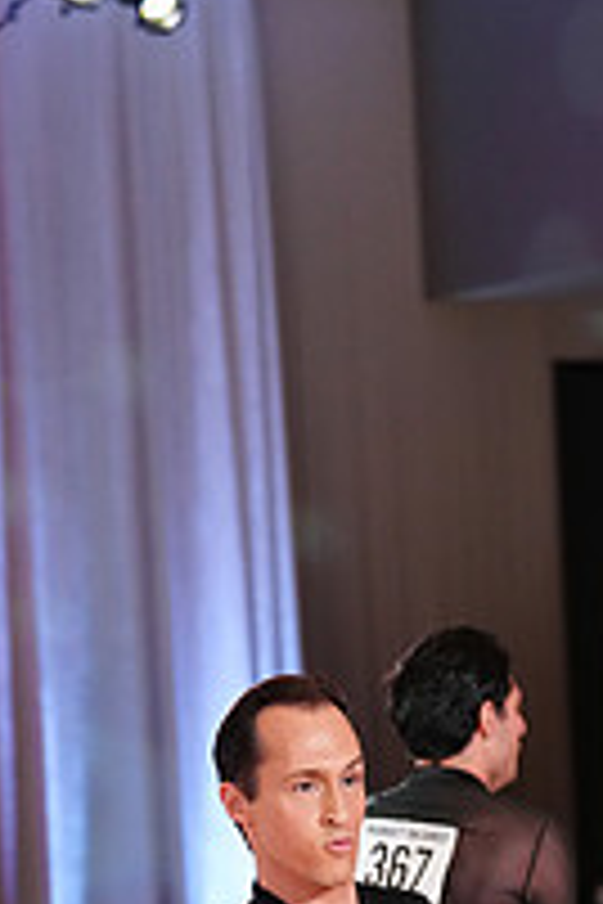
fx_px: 5075
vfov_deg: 9.9
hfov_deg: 6.8
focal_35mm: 202
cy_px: 1255
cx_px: 502
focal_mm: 70
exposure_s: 1/640
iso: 3200
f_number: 3.2
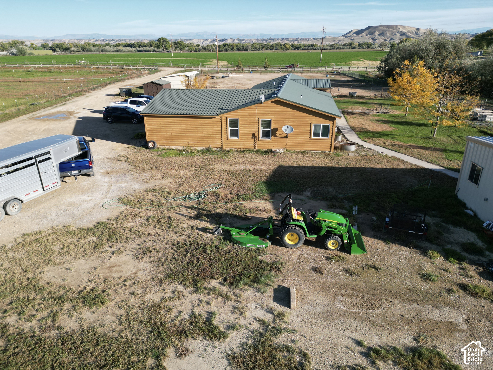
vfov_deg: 56.8
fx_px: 342
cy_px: 185
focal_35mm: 24
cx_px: 246
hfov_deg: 71.6
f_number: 1.7
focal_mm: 6.72
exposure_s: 1/2000
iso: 130
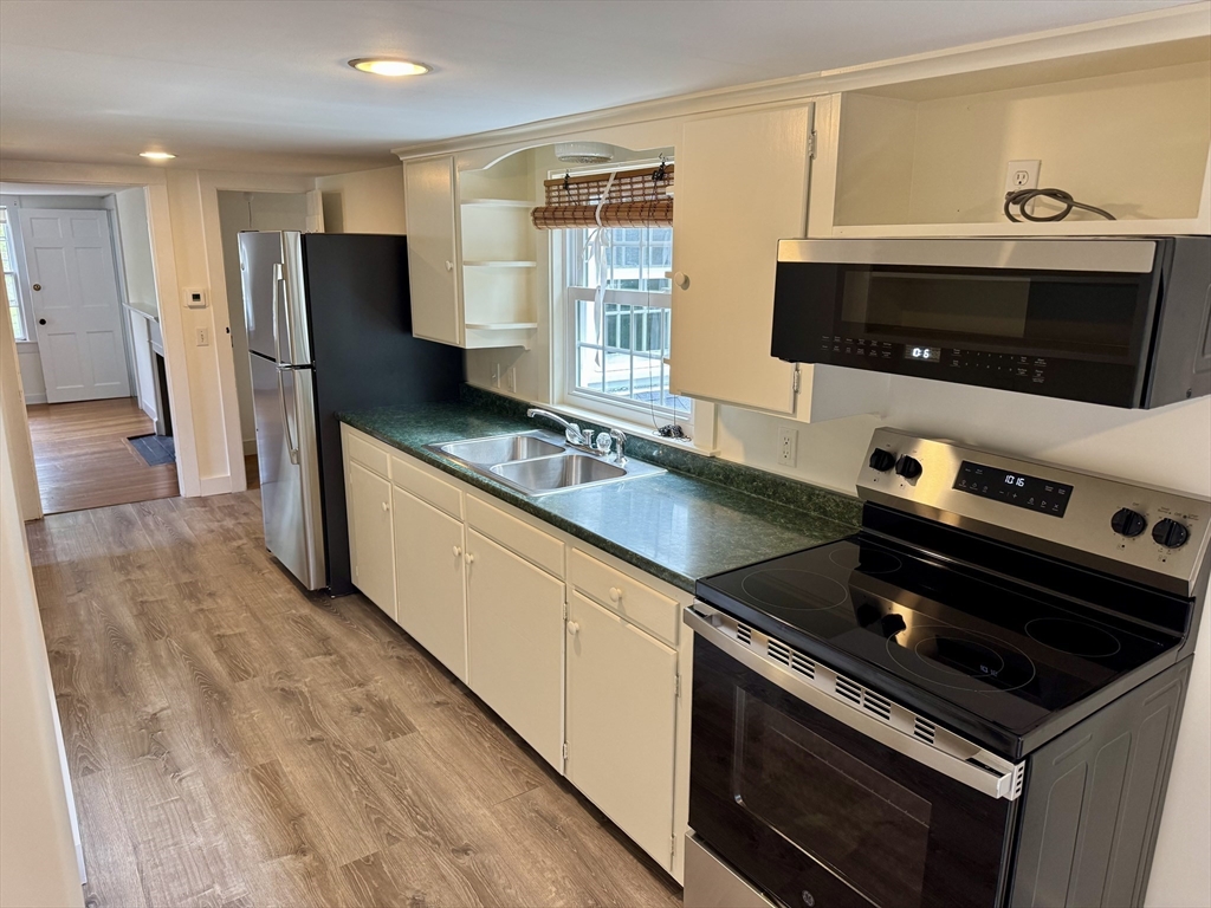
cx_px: 606
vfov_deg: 56.8
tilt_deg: -13.7
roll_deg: -0.2
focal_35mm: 24
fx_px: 840
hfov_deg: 71.6
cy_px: 454
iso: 200
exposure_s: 1/120
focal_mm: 6.76
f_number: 1.78
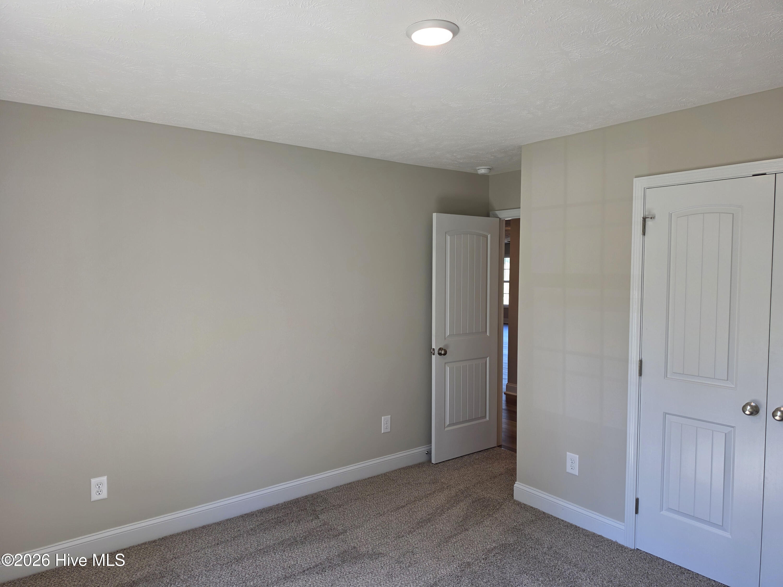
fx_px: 520
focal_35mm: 23
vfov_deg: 58.9
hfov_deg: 73.9
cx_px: 392
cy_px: 294
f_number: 1.4
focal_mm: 6.5
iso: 32
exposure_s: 1/120
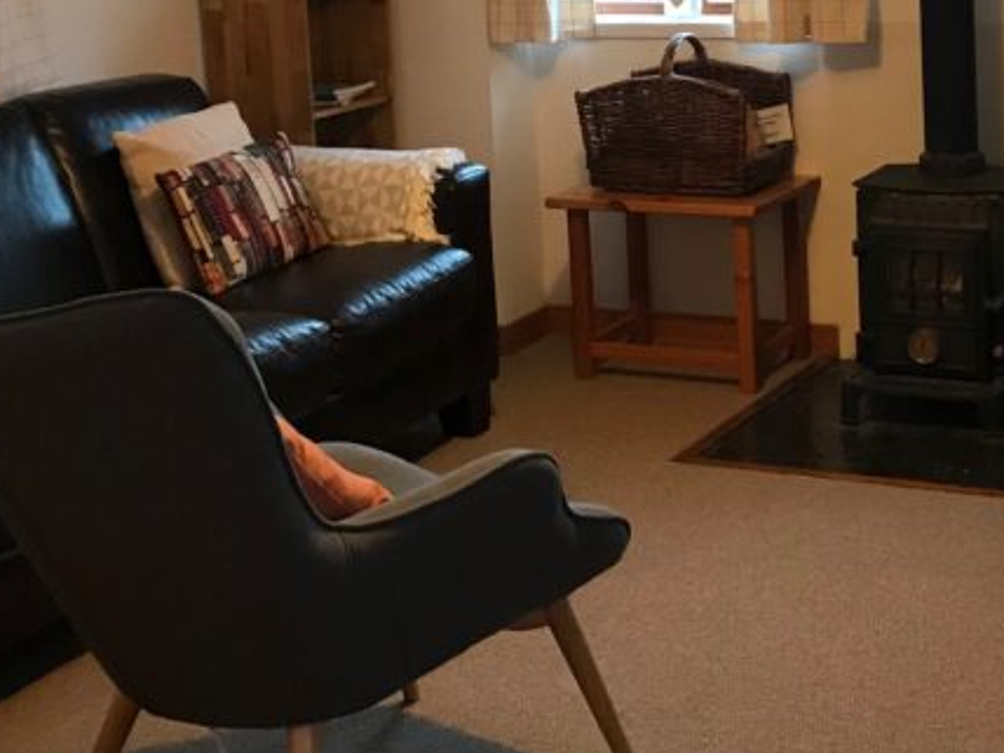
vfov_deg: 21.4
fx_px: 1943
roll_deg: +2.9
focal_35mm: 67
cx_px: 758
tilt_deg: -5.6
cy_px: 75
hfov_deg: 28.5
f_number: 1.8
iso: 100
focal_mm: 3.99
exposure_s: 1/17
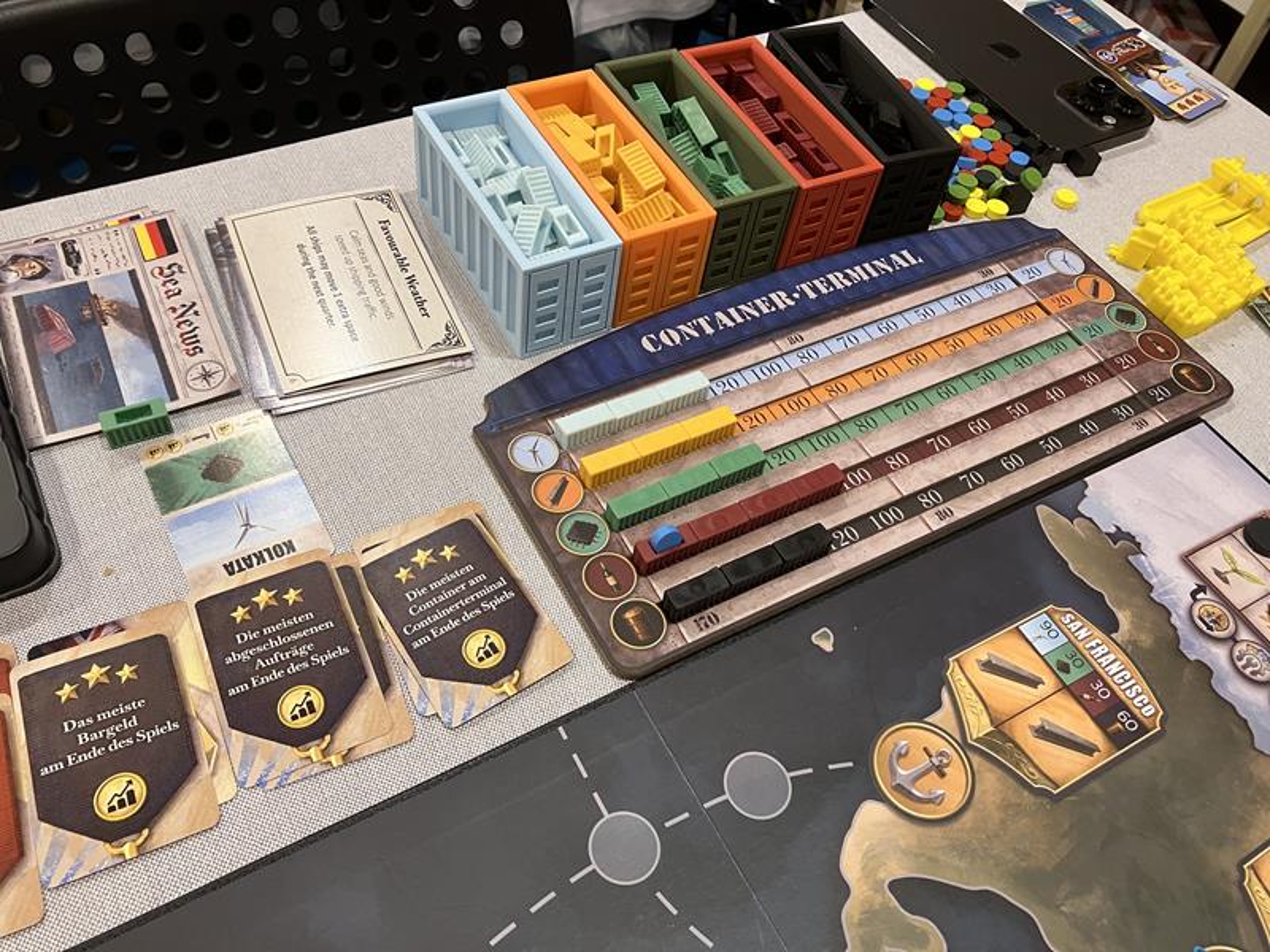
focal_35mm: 28
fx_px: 1027
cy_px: 476
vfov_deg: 49.7
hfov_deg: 63.4
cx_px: 635
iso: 80
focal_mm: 3.99
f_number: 1.8
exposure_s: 1/50
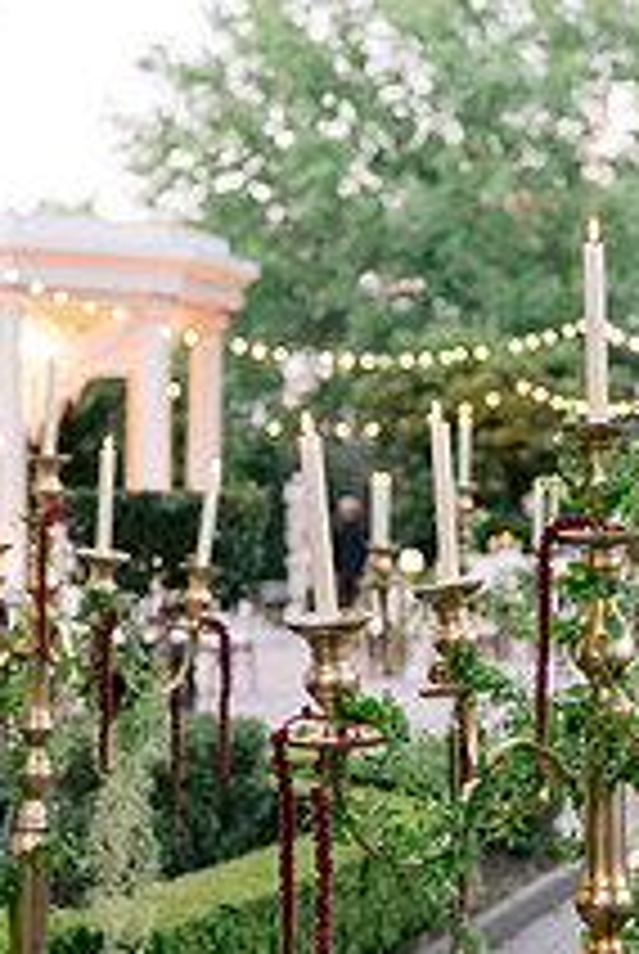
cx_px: 432
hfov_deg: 12.9
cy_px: 792
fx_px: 2813
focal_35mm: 106
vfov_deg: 19.0
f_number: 3.5
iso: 800
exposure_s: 1/125
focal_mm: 50
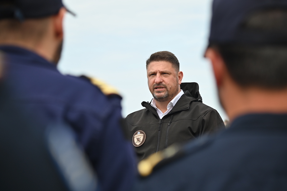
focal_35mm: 110
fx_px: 877
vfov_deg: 12.4
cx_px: 144
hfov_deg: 18.6
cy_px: 96
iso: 100
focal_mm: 110
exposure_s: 1/400
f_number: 4.5
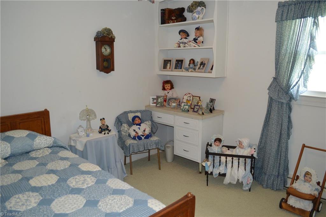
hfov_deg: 67.4
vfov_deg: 47.8
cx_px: 163
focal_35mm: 27
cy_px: 108
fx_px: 244
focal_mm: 18
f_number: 3.5
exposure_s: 1/60
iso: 720
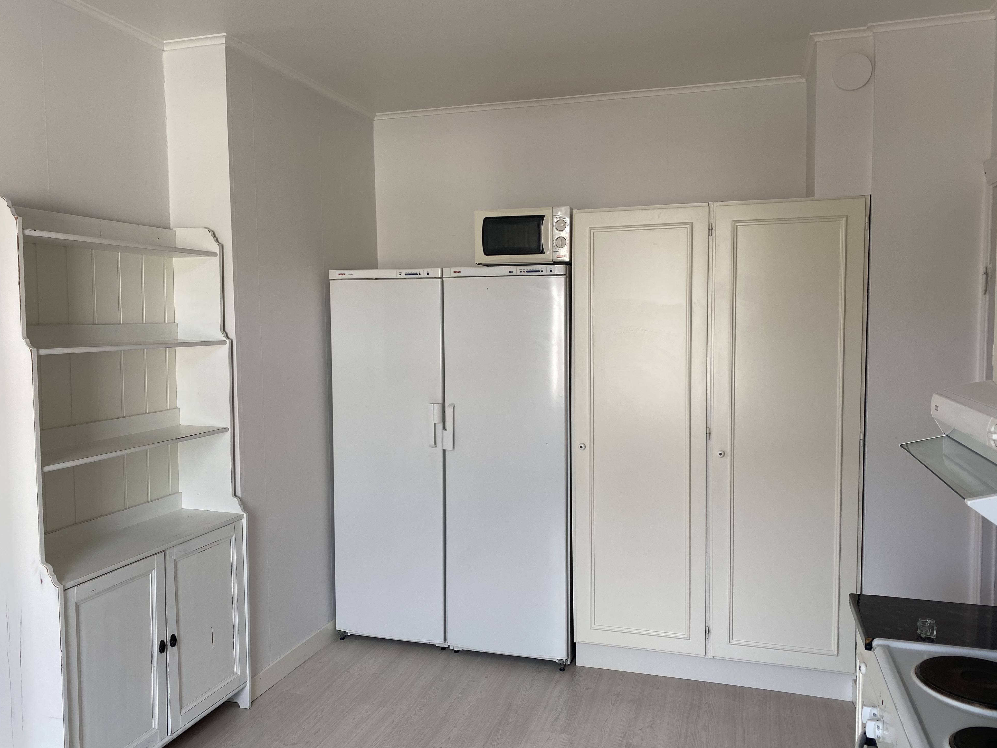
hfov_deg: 65.3
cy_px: 388
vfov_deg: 51.3
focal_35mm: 27
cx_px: 511
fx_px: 778
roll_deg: -0.3
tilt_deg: -4.9
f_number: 1.8
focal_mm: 4.25
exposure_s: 1/122
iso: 50
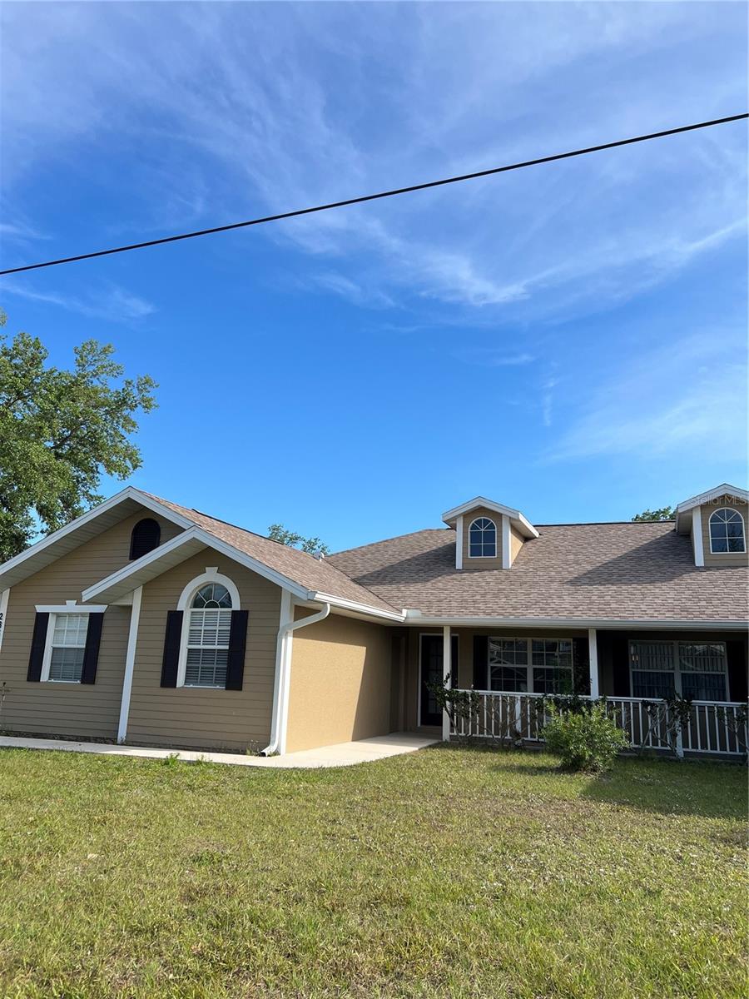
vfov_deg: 67.3
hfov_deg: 53.1
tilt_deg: +14.6
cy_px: 500
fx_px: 750
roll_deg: -2.3
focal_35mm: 26
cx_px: 374
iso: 50
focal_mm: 5.7
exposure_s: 1/3165
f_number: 1.5
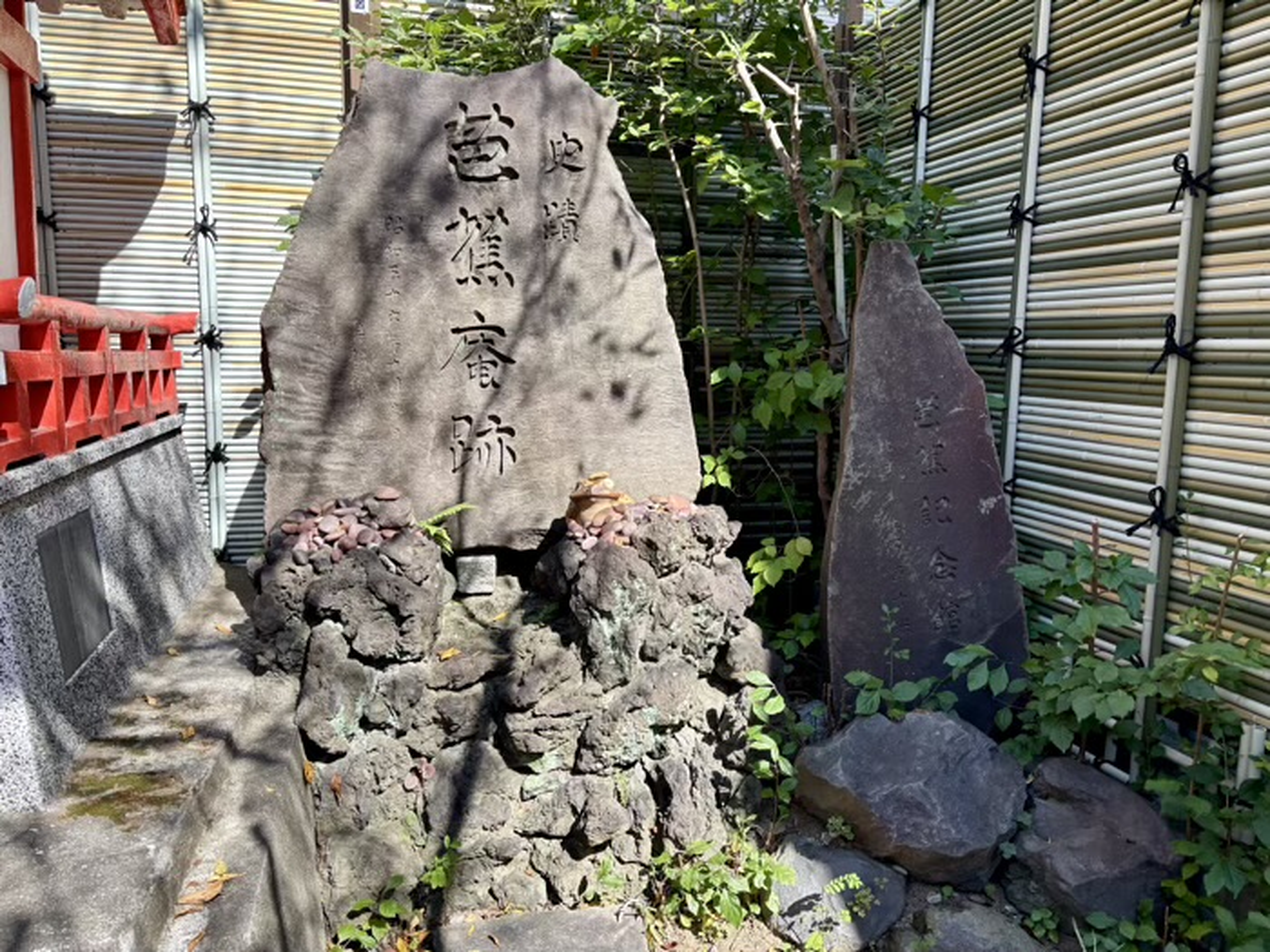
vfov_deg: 53.1
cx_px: 635
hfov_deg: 67.3
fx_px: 954
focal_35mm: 26
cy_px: 476
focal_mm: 5.96
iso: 50
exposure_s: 1/742
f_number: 1.6
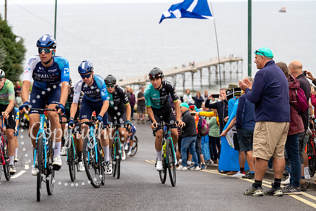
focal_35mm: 103
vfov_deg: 13.3
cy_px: 106
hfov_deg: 19.8
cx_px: 158
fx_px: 904
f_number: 3.5
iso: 320
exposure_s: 1/1000
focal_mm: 103
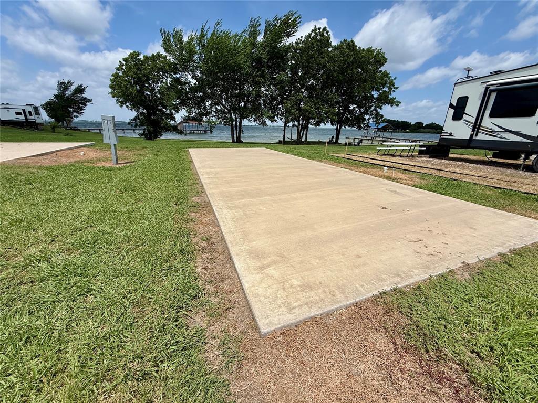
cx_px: 269
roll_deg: -2.6
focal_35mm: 14
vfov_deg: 85.7
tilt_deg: -18.7
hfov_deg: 102.1
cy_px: 202
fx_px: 218
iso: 50
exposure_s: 1/5155
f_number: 2.2
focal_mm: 2.22
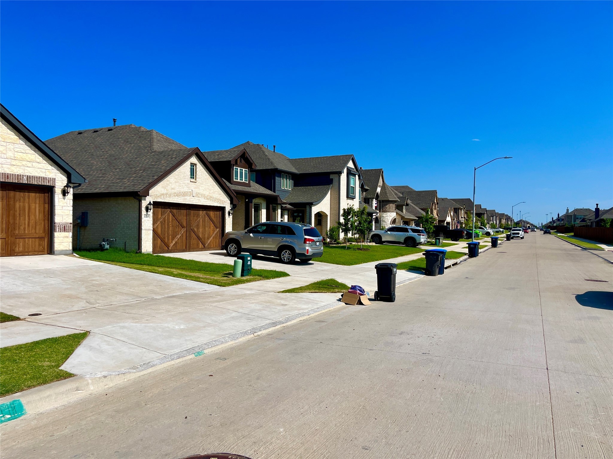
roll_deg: -0.5
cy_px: 230
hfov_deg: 67.3
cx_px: 306
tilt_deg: -0.4
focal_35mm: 26
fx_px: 460
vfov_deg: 53.1
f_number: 1.6
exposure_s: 1/6494
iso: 50
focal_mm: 5.1
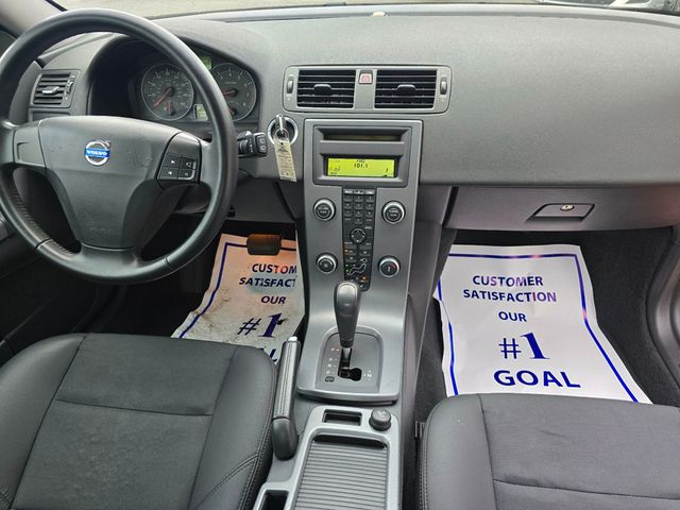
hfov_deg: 73.9
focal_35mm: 23
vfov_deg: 58.9
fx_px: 452
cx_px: 340
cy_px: 255
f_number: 1.7
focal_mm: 6.3
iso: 200
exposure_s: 1/180
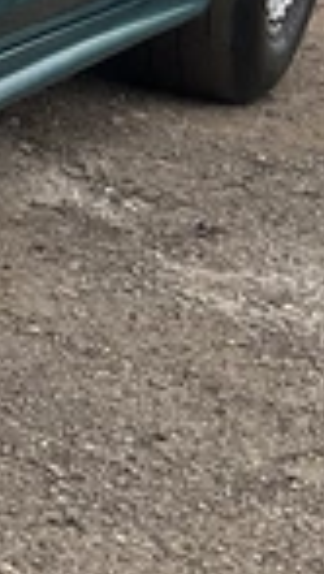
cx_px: -757
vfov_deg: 13.1
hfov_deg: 6.6
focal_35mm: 161
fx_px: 2452
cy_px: -37
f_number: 1.8
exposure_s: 1/997
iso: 25
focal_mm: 3
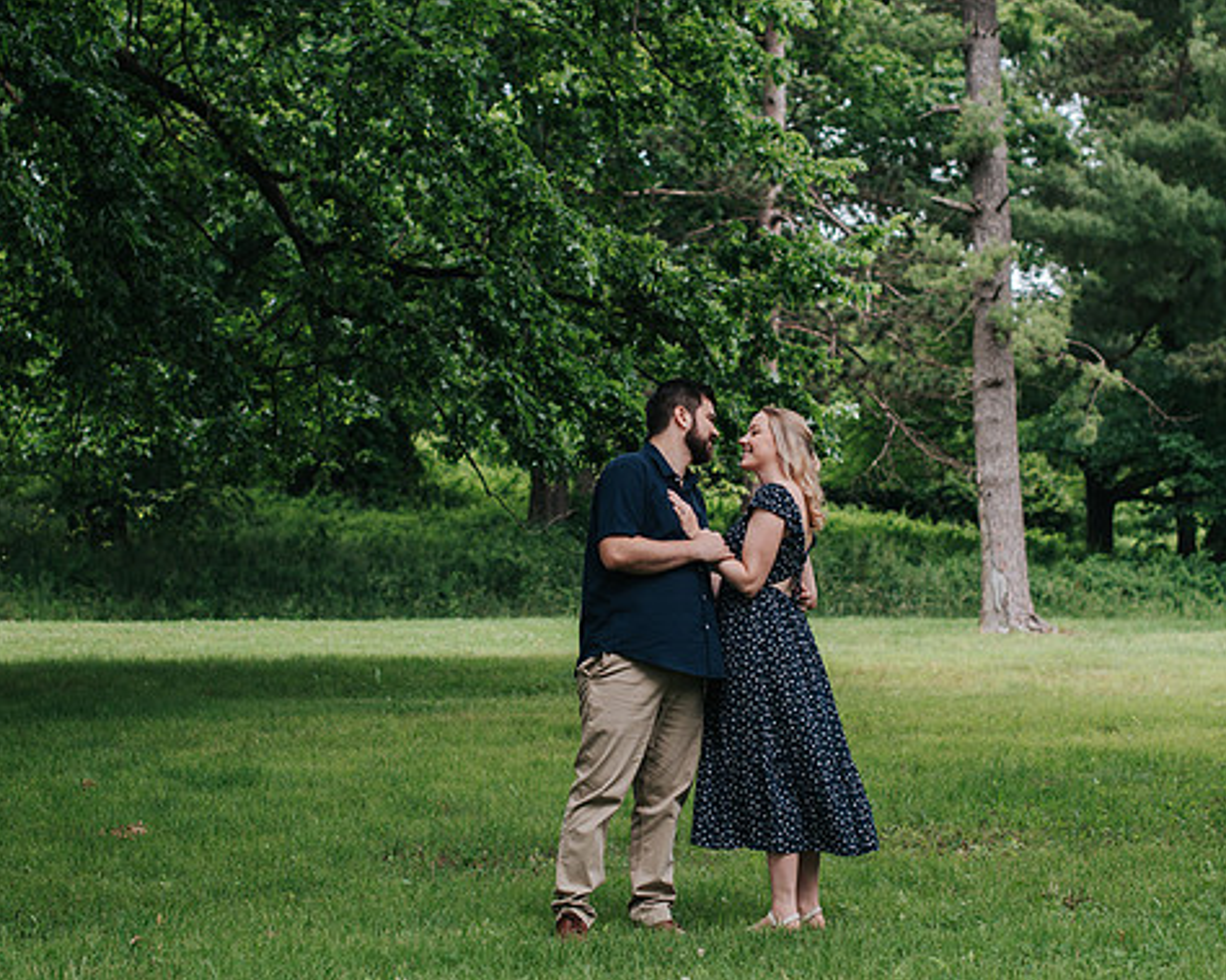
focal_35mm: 72
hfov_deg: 26.4
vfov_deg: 21.3
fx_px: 2612
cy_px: 458
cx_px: 659
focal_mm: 50
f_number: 3.2
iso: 280
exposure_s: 1/400
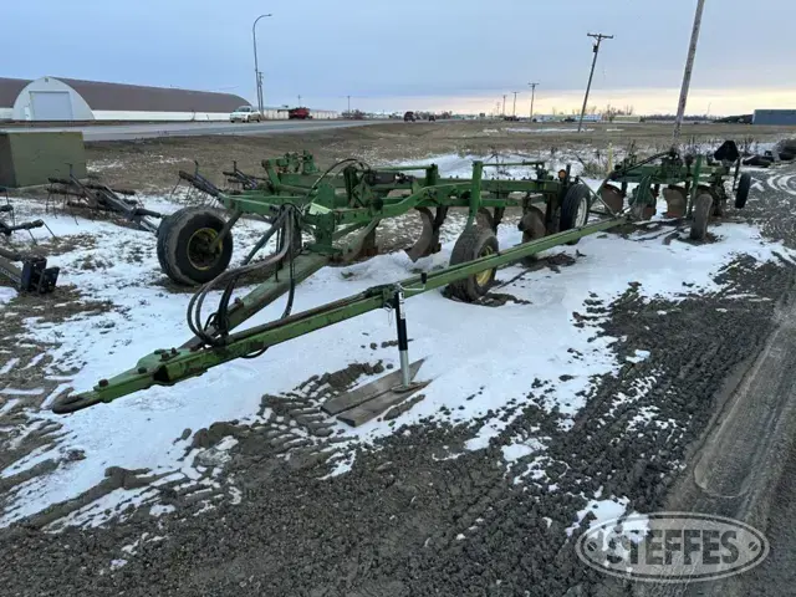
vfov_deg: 56.8
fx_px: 552
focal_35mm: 24
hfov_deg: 71.6
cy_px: 298
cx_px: 398
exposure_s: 1/241
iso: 64
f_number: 1.78
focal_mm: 6.86
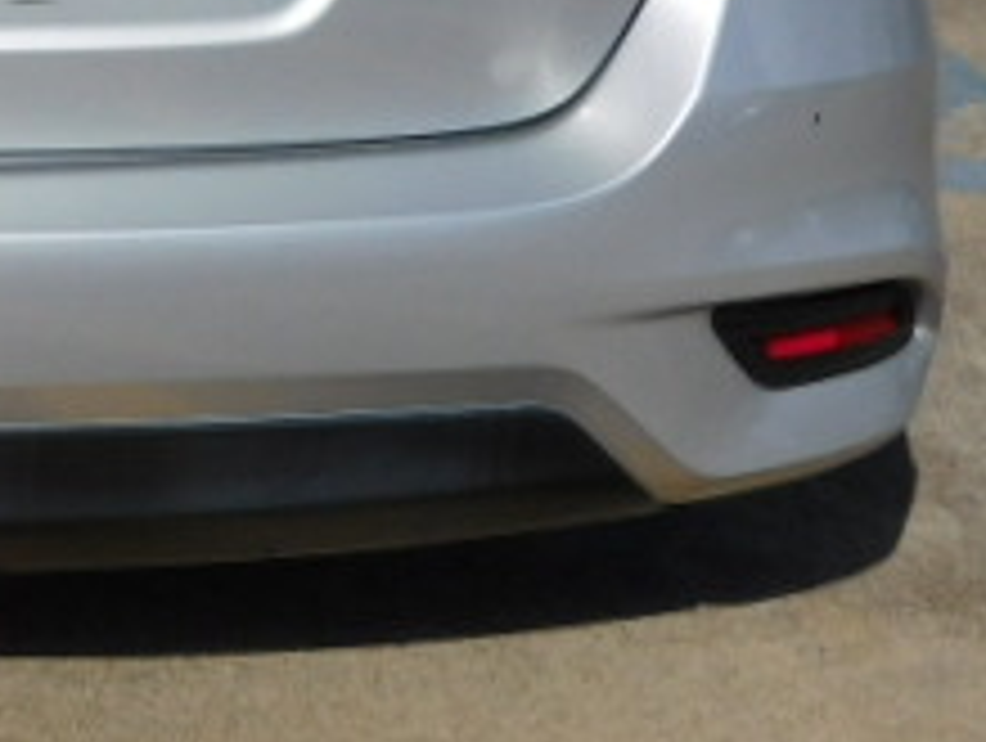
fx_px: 1997
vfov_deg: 19.8
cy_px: -144
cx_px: -41
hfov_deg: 26.0
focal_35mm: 70
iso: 125
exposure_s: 1/1000
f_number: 6
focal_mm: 4.1
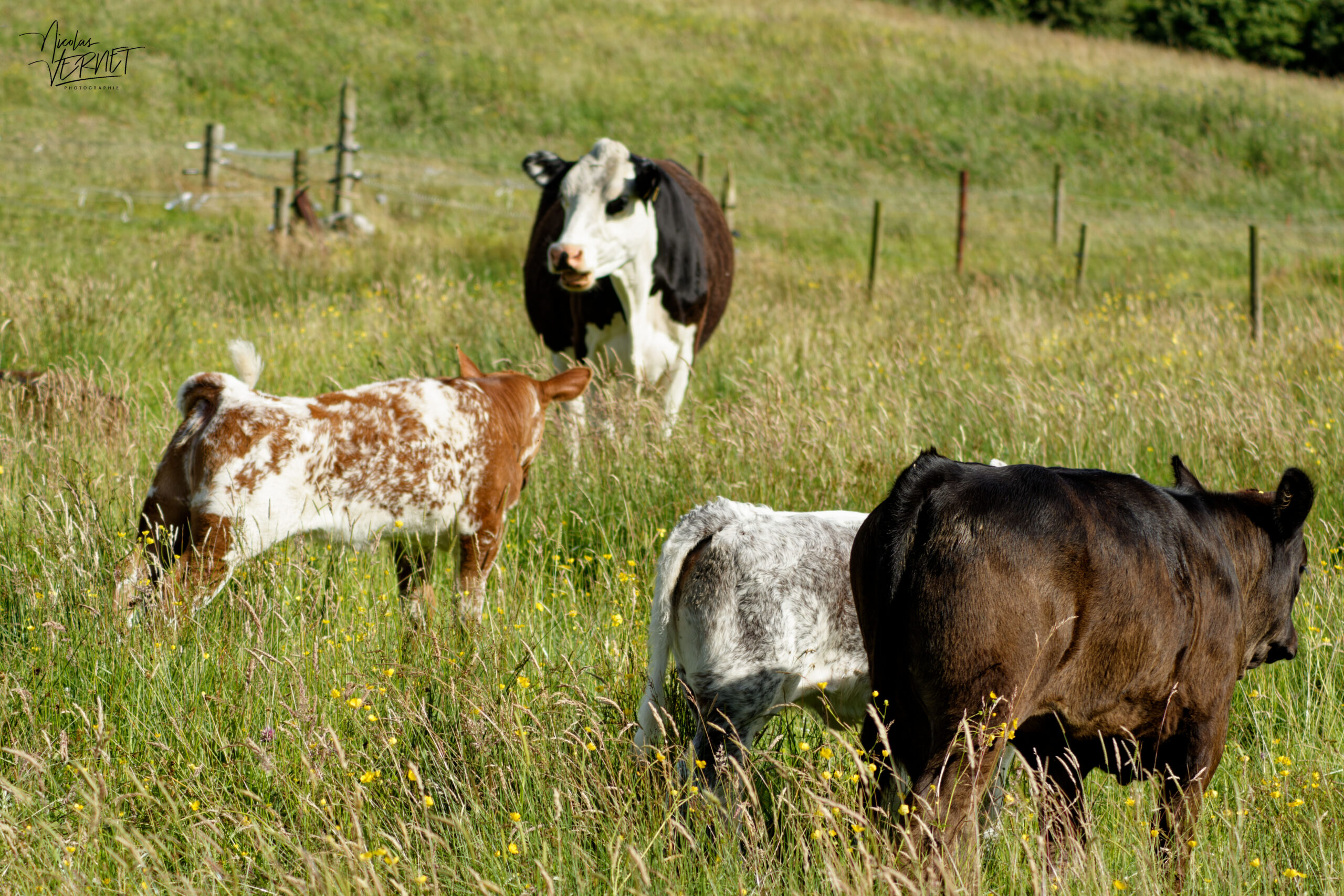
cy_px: 448
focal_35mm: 158
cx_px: 672
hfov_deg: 13.0
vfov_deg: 8.7
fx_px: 5880
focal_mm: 105
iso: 450
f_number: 8
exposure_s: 1/1000
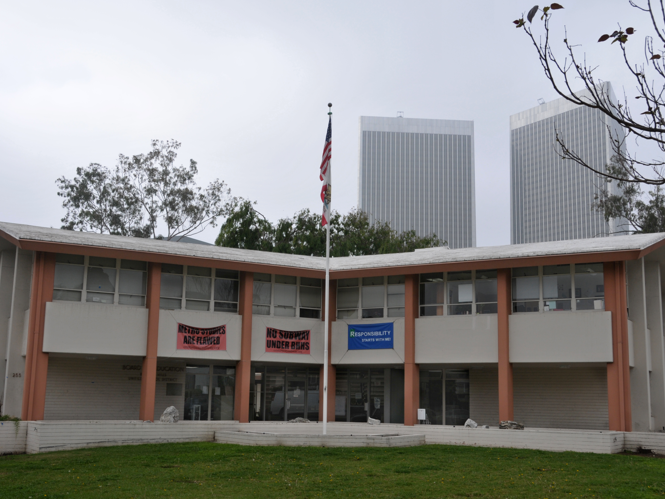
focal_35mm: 43
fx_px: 826
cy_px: 253
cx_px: 321
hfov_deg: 43.8
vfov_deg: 33.6
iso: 200
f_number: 9
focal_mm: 26
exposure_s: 1/250
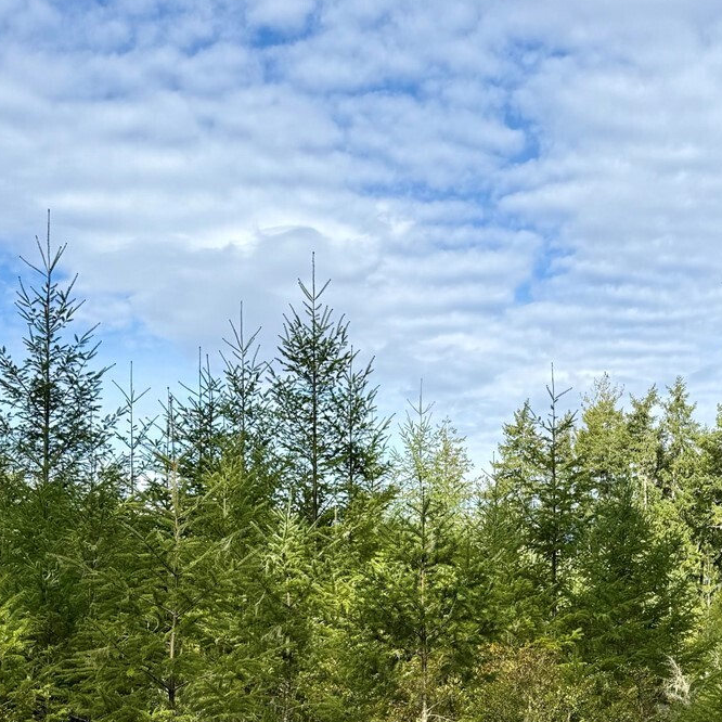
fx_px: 1203
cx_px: 490
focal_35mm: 51
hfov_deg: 33.1
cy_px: 591
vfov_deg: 32.4
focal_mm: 6.76
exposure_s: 1/3279
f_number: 1.78
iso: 80
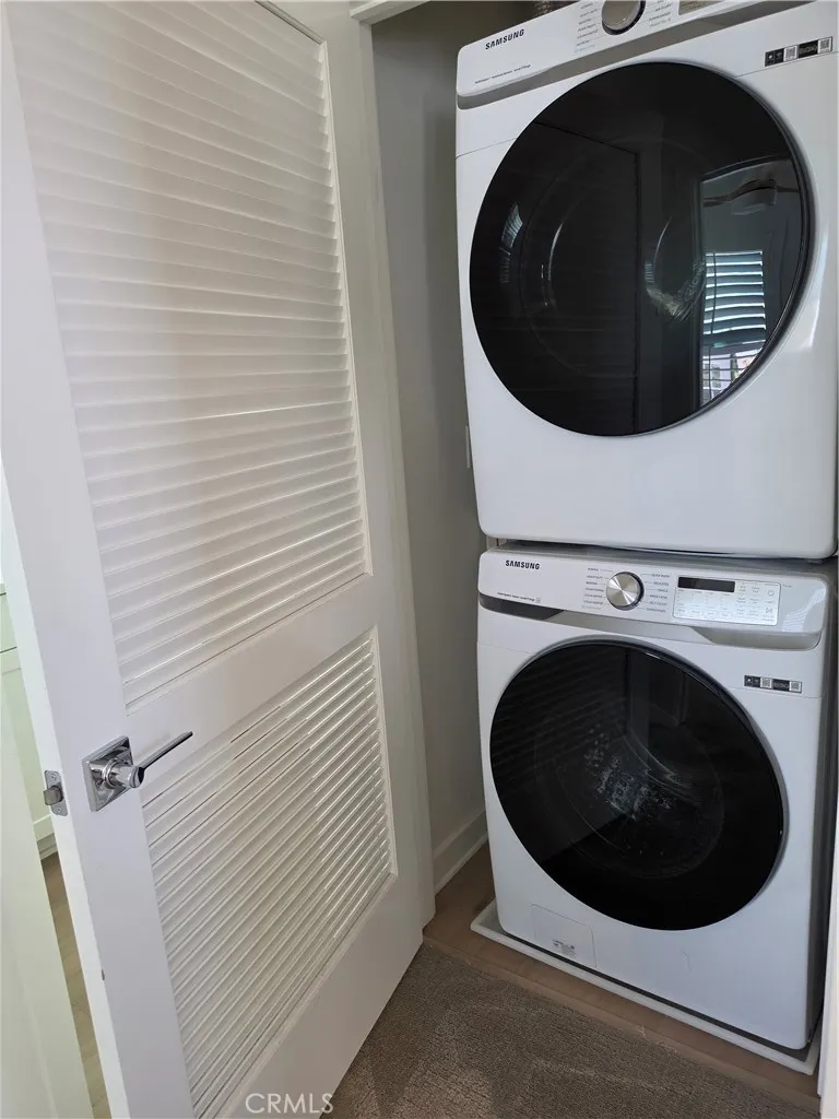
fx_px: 743
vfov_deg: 73.9
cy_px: 560
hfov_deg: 58.9
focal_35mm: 23
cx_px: 420
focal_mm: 6.5
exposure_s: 1/120
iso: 125
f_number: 1.4
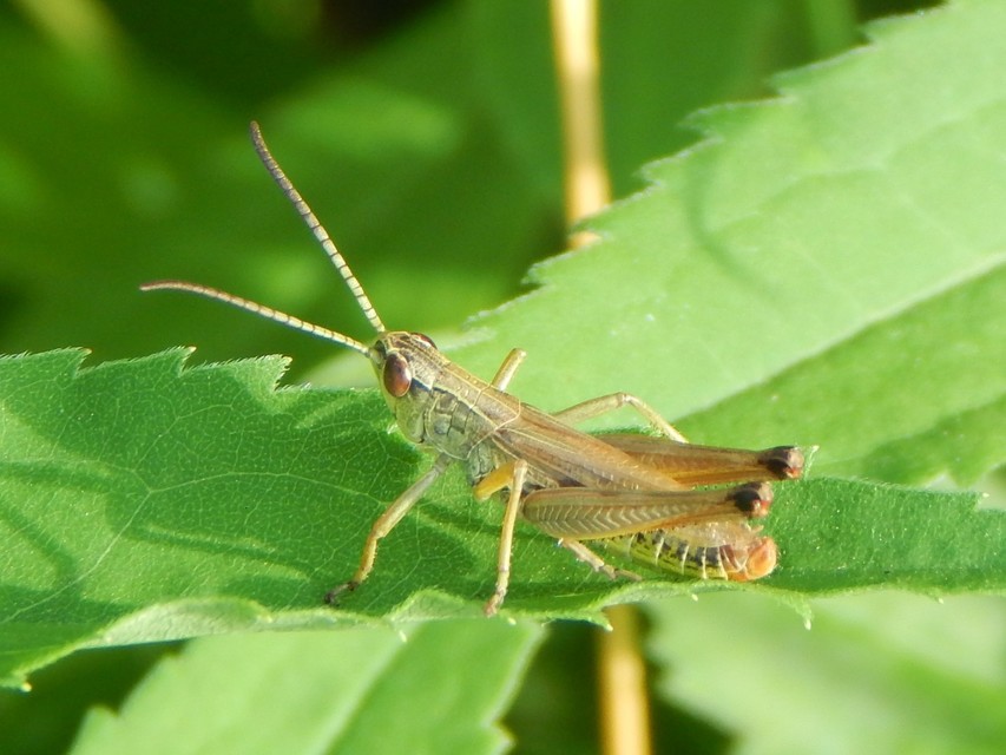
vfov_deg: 5.3
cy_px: 378
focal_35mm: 279
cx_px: 503
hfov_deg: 7.1
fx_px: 8109
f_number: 5.7
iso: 125
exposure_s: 1/60
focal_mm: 50.1
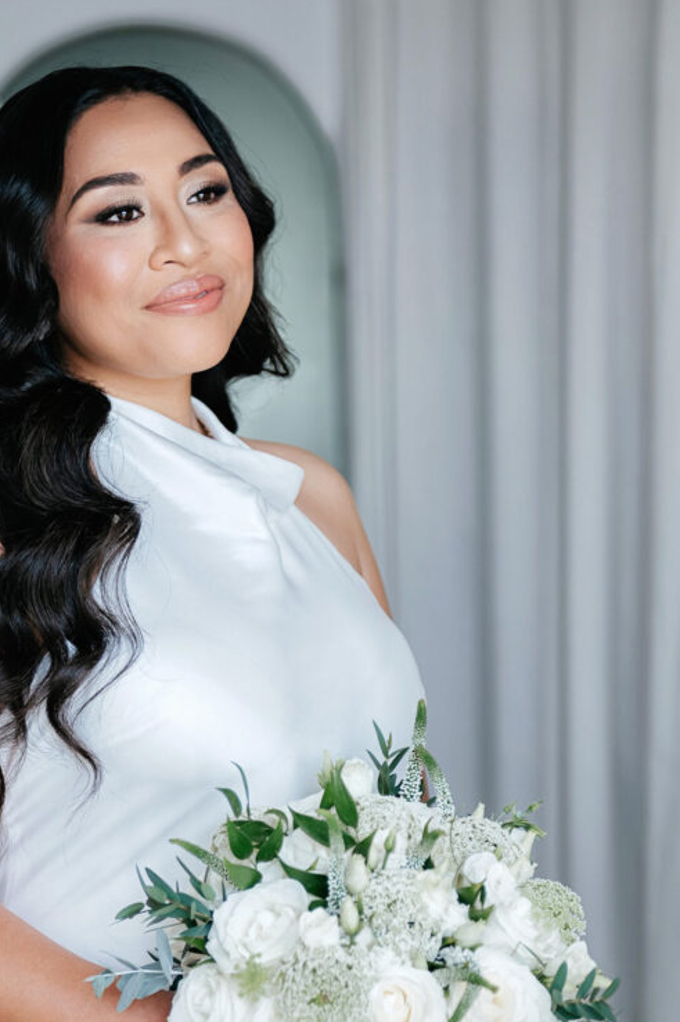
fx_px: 2440
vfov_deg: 23.7
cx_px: 217
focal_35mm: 86
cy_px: 528
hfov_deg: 15.8
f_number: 2.8
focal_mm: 55
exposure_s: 1/250
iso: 320
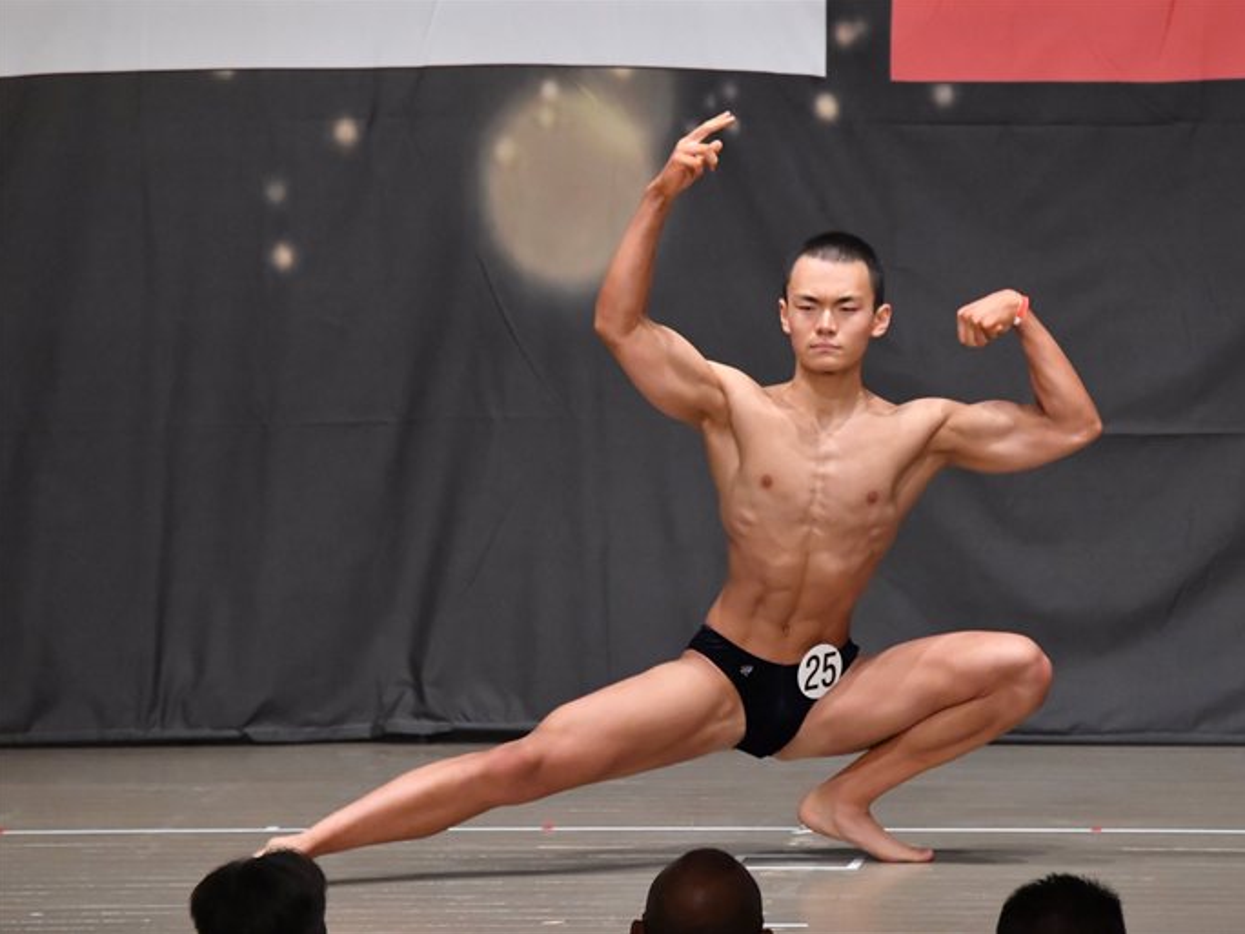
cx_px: 700
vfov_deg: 5.1
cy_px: 466
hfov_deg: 6.7
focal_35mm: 294
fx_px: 10574
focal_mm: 180
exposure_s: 1/400
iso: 6400
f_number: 5.6
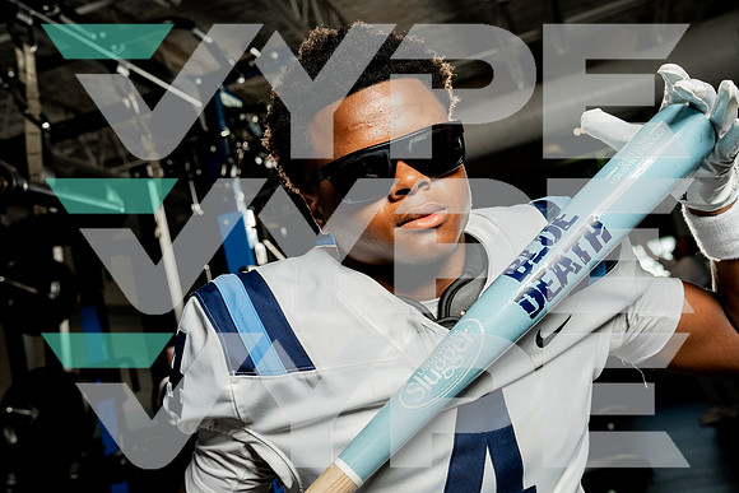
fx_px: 924
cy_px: 246
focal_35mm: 45
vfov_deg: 29.9
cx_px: 370
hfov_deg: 43.6
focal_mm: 45
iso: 640
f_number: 7.1
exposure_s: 1/200
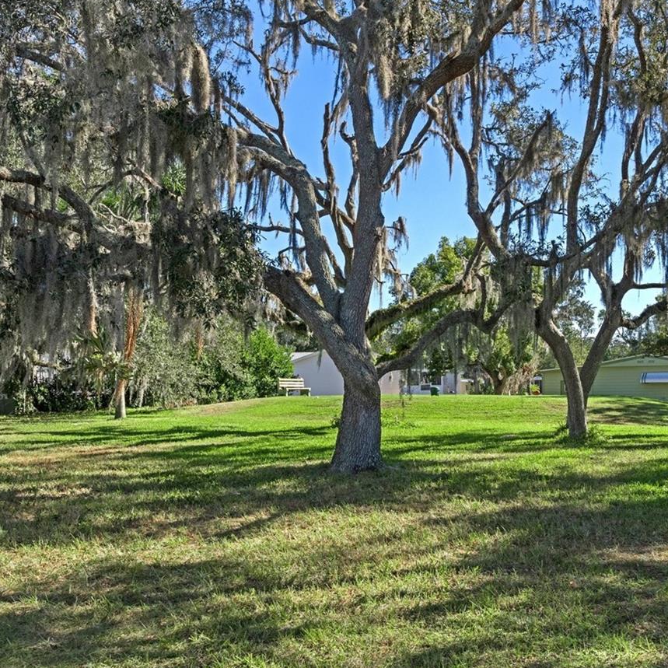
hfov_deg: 43.8
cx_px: 373
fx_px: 830
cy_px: 408
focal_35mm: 38
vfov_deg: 43.6
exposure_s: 1/160
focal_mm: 16
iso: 640
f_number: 8
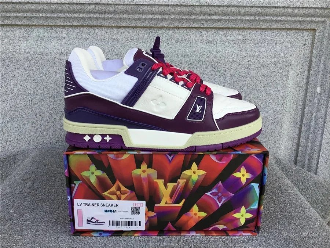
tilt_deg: -17.4
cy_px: 124
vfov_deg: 45.4
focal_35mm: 31
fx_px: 296
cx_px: 165
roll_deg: -0.4
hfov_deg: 58.4
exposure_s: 1/310
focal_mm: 3.3
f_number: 2.4
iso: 25
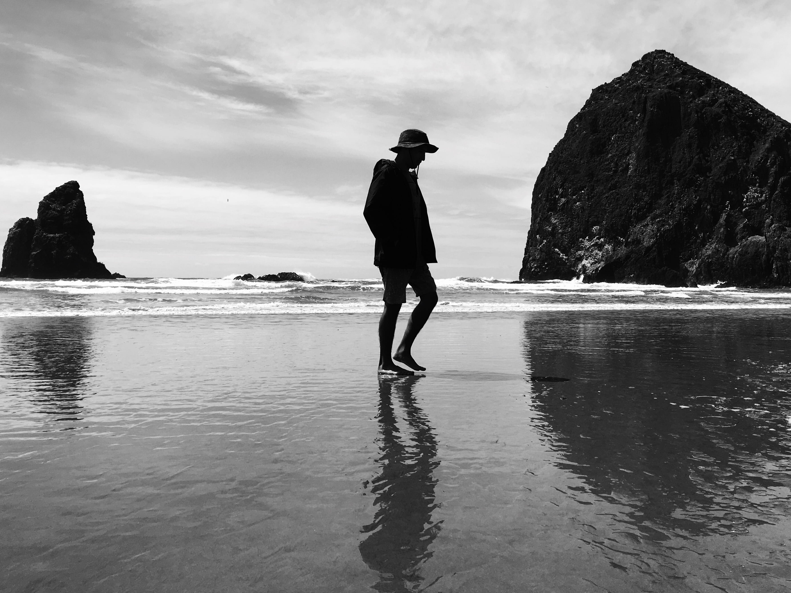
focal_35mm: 33
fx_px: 754
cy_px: 276
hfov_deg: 55.3
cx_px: 421
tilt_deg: +1.0
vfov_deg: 42.9
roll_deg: -1.0
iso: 25
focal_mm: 4.15
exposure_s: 1/2481
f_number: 2.2
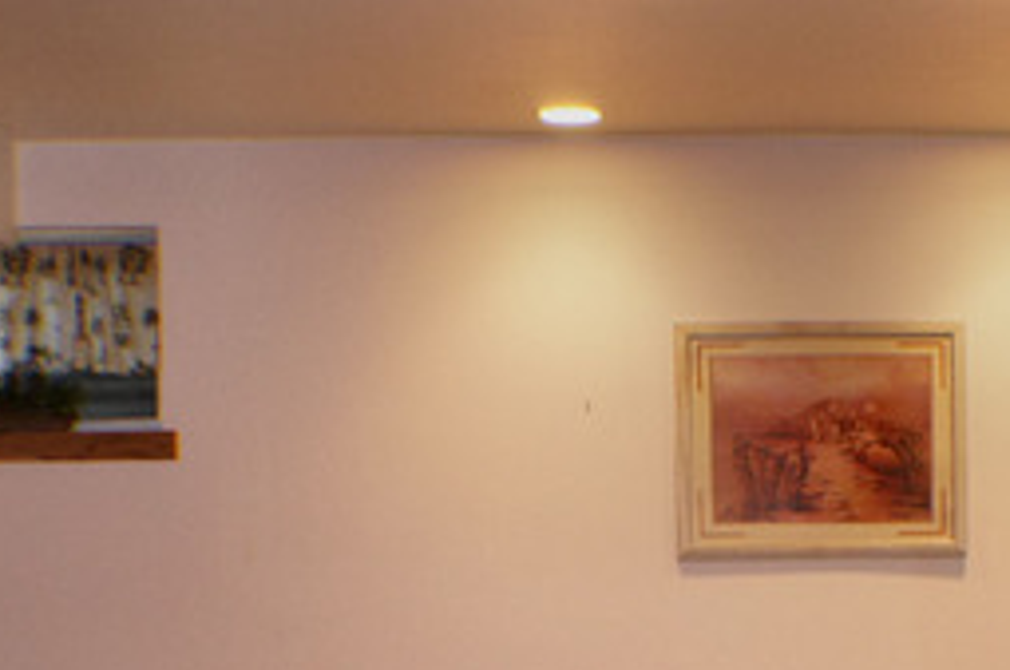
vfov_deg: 13.7
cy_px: 712
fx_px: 2744
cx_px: 701
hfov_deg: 20.8
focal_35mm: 98
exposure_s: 1/60
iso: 800
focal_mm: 26
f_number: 4
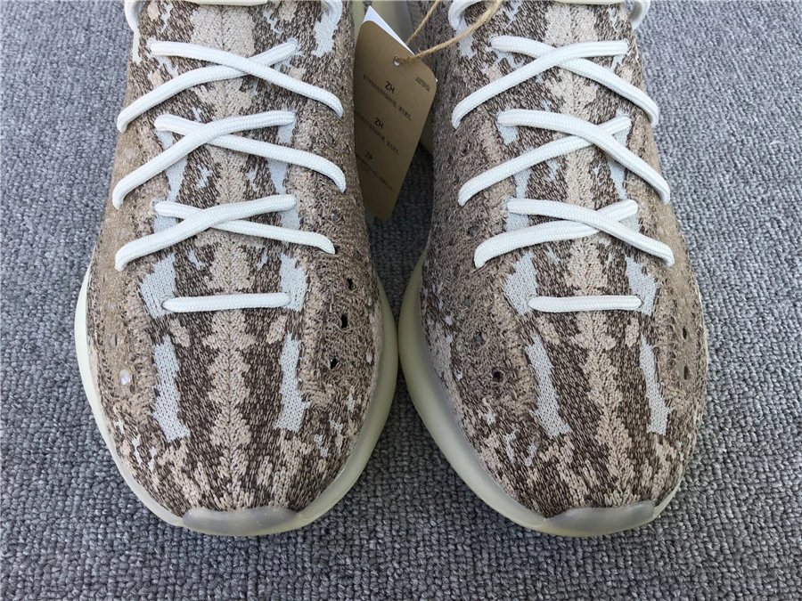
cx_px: 401
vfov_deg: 45.4
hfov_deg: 58.4
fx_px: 718
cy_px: 300
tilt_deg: -56.5
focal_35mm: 31
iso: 25
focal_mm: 3.3
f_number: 2.4
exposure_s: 1/335
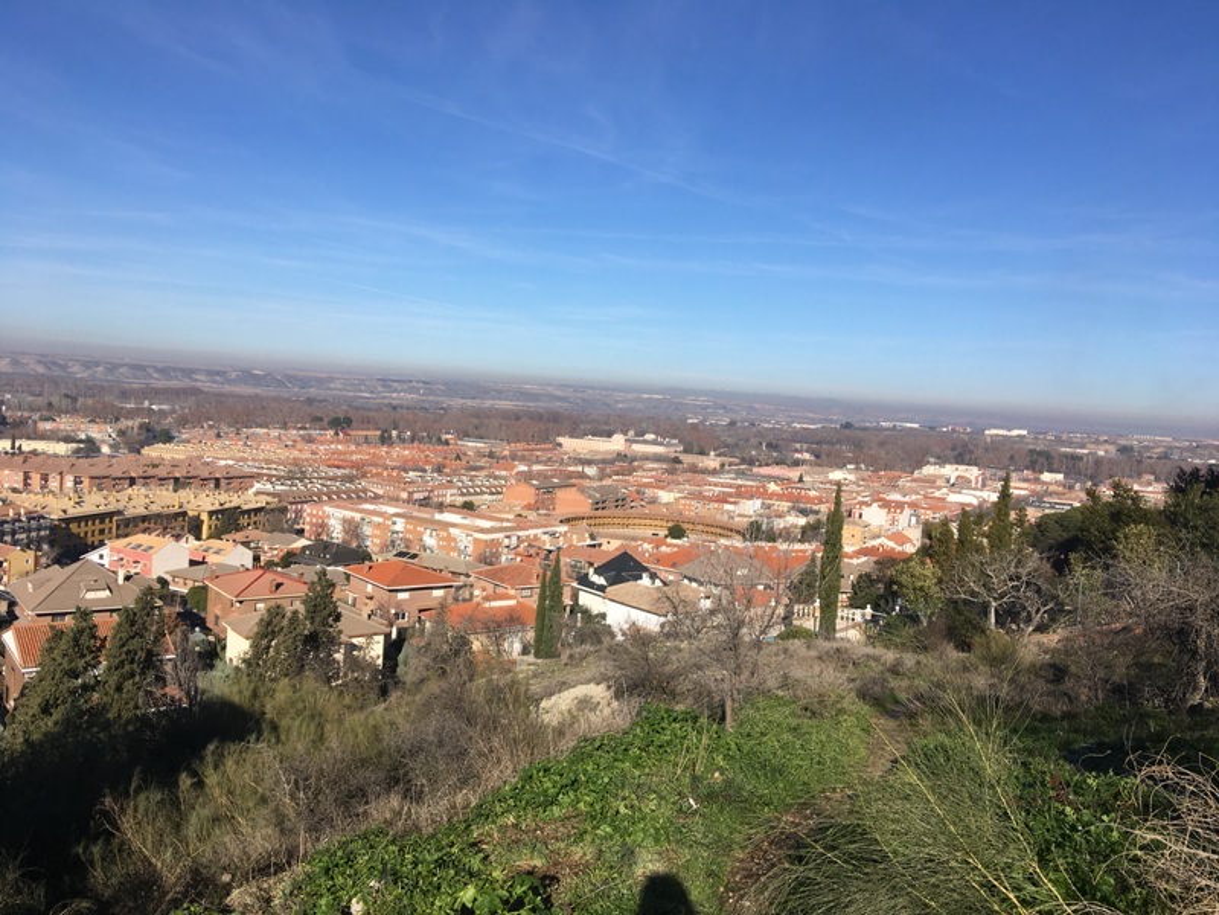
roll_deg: -2.9
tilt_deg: -2.5
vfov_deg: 48.2
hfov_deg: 61.7
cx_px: 610
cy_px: 458
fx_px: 1021
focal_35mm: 29
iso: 25
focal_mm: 4.15
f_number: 2.2
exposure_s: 1/2198
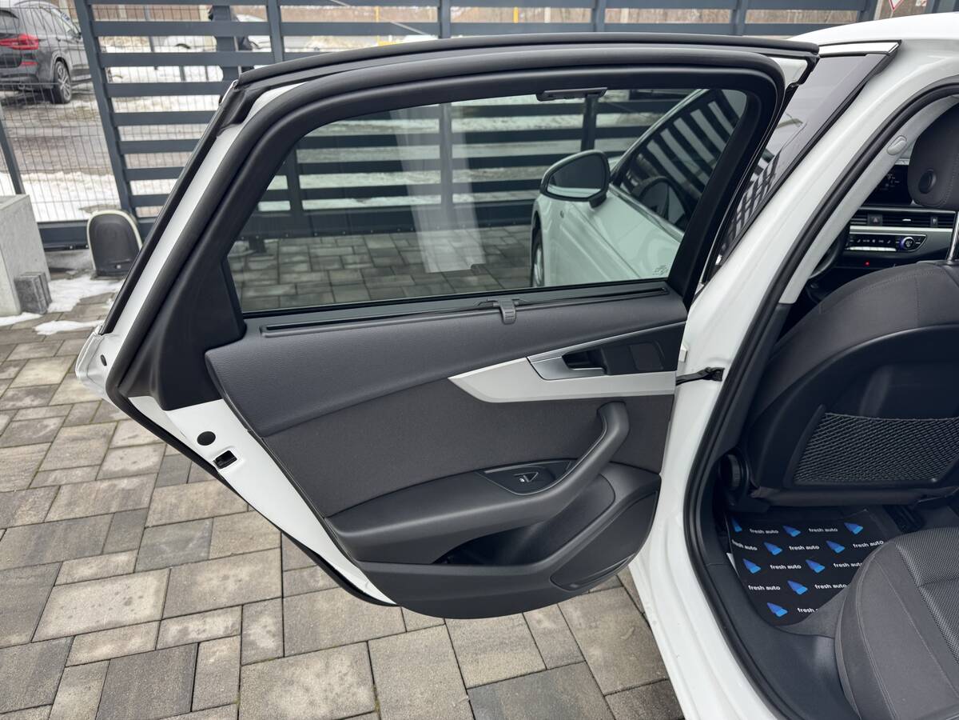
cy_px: 360
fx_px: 665
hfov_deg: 71.6
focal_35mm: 24
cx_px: 480
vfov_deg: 56.8
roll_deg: -0.3
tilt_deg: -23.9
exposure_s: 1/121
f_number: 1.78
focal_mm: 6.76
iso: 64
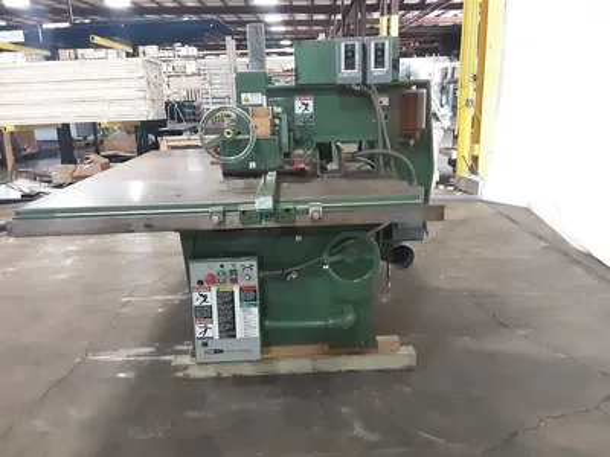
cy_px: 228
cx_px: 305
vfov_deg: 49.7
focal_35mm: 28
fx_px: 493
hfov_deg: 63.4
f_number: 1.9
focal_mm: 2.9
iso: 500
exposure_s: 1/20
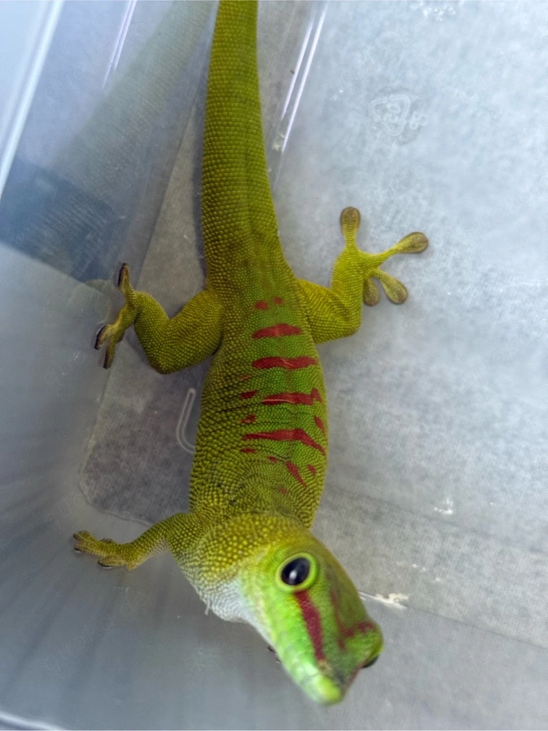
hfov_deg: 30.3
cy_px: 366
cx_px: 274
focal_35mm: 48
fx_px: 1013
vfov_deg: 39.7
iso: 400
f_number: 1.78
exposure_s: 1/40
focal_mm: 6.76
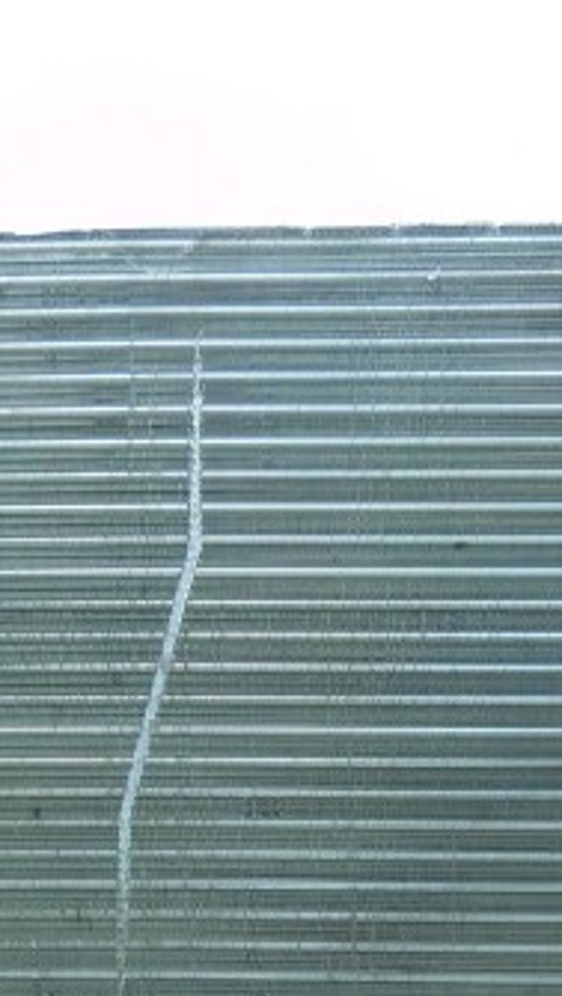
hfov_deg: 22.7
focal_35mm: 52
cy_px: 630
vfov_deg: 39.5
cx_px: 86
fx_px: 1374
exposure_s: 1/40
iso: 125
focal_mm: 4.5
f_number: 3.3
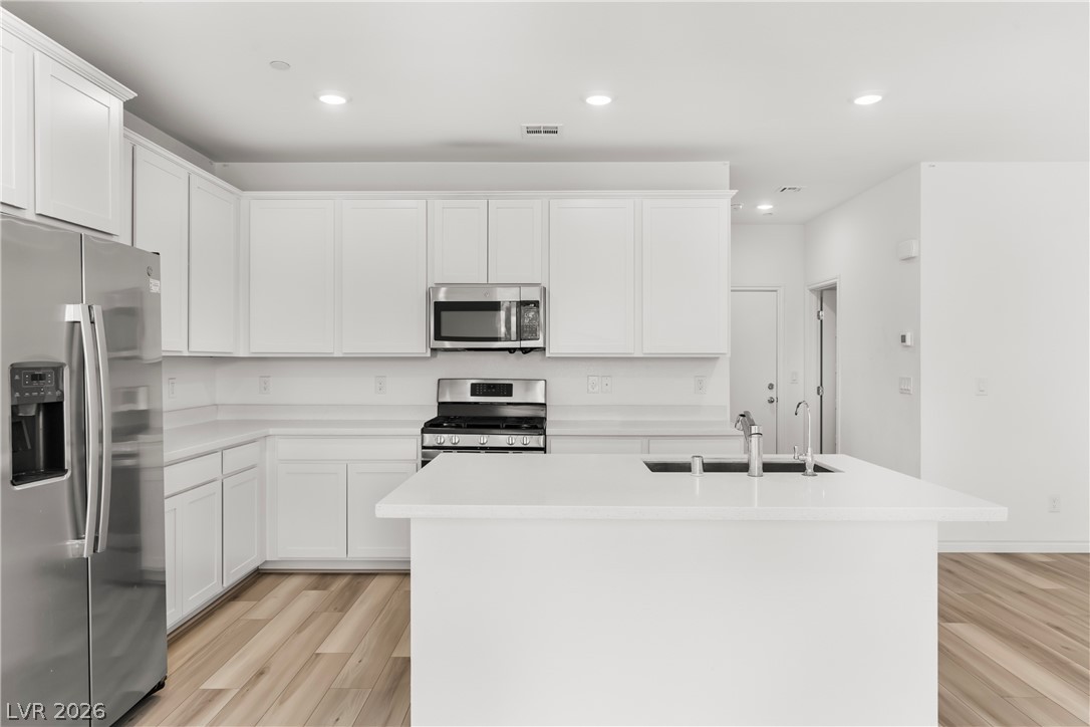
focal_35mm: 23
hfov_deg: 76.1
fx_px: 696
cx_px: 545
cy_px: 364
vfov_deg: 55.1
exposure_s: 1/15
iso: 400
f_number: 8
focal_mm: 23
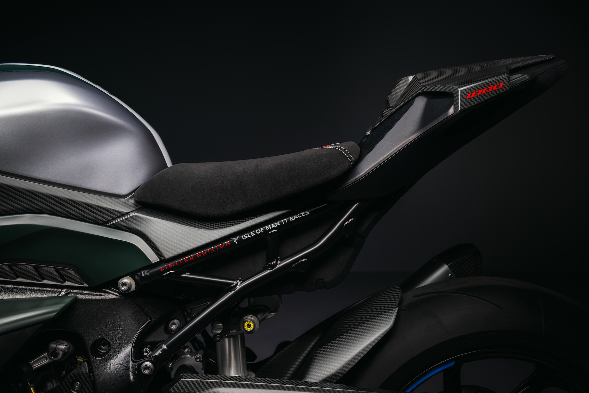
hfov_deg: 50.7
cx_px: 294
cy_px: 196
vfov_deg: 35.0
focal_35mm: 38
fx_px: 622
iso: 64
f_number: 6.3
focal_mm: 38
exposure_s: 5
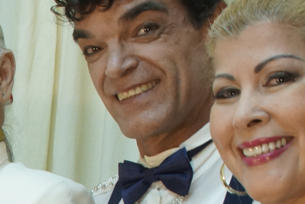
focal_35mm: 205
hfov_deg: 9.7
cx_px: -191
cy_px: 399
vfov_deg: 6.5
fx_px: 1737
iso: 640
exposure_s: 1/20
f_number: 8
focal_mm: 28
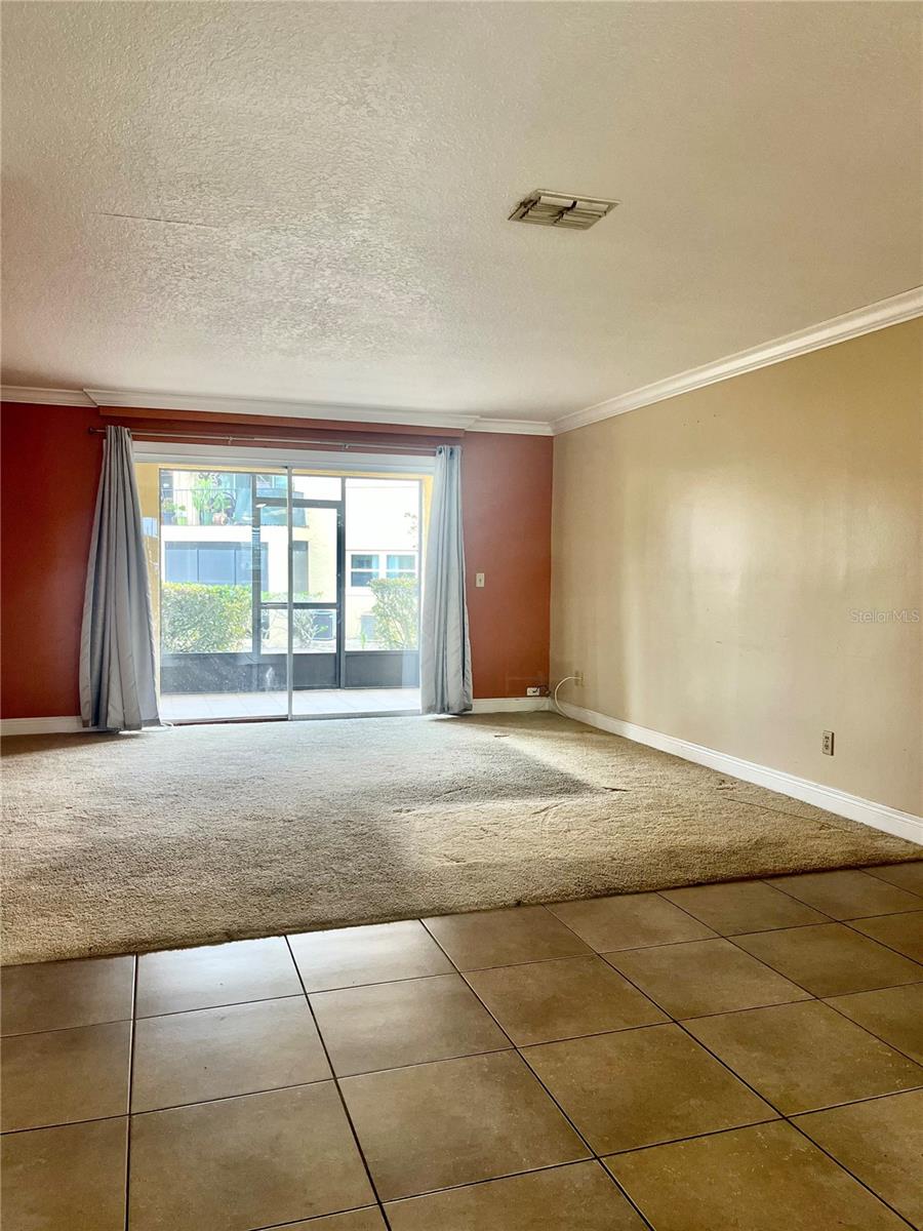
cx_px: 462
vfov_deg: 67.3
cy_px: 616
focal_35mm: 26
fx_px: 924
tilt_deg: -3.7
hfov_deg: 53.1
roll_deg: +0.0
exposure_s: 1/60
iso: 250
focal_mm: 5.1
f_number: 1.6
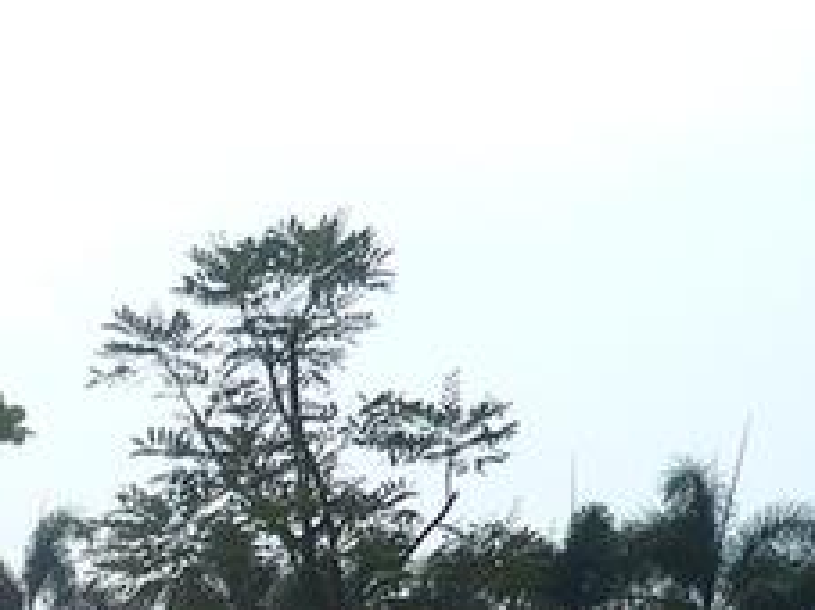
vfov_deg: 10.8
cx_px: -259
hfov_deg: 14.4
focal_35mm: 131
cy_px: 944
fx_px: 3083
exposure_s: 1/800
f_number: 2.8
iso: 100
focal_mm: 5.8
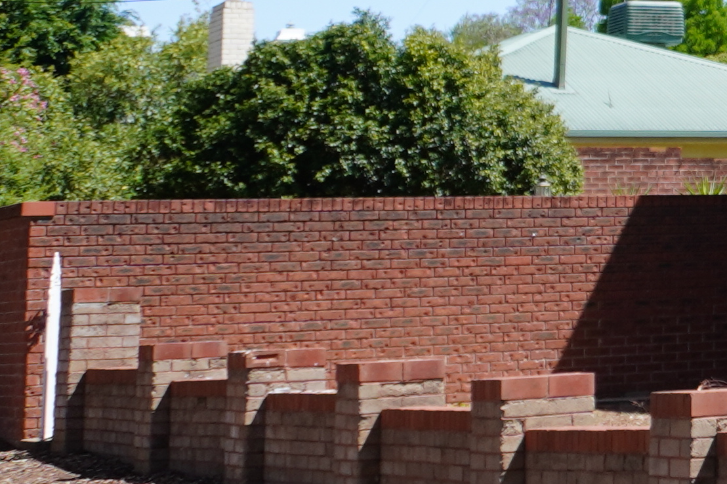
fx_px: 2624
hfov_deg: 12.0
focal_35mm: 130
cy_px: -166
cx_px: 1847
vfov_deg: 10.3
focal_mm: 16
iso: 100
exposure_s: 1/400
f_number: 5
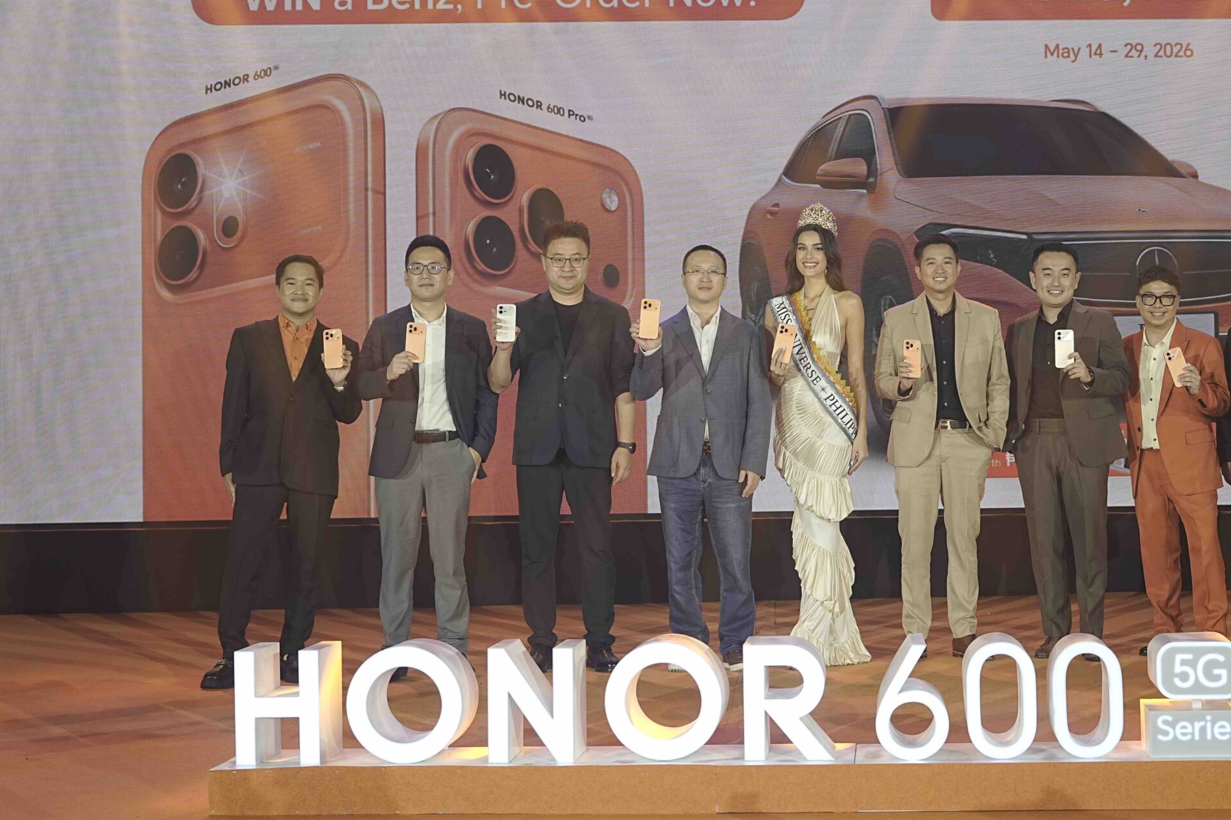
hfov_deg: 35.5
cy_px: 373
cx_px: 804
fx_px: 1908
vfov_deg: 24.3
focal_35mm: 56
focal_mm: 41.6
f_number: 4.5
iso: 320
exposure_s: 1/160
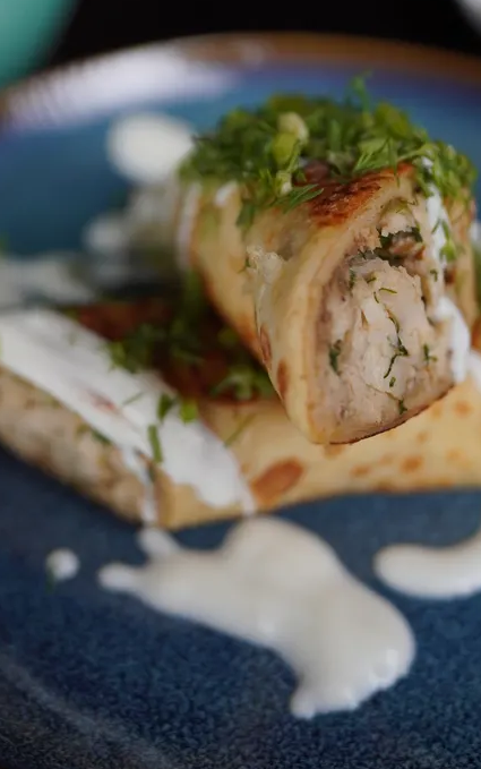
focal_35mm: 54
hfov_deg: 24.0
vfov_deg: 37.2
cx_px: 231
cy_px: 264
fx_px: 1131
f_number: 2
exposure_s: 1/1000
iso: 320
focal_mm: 20
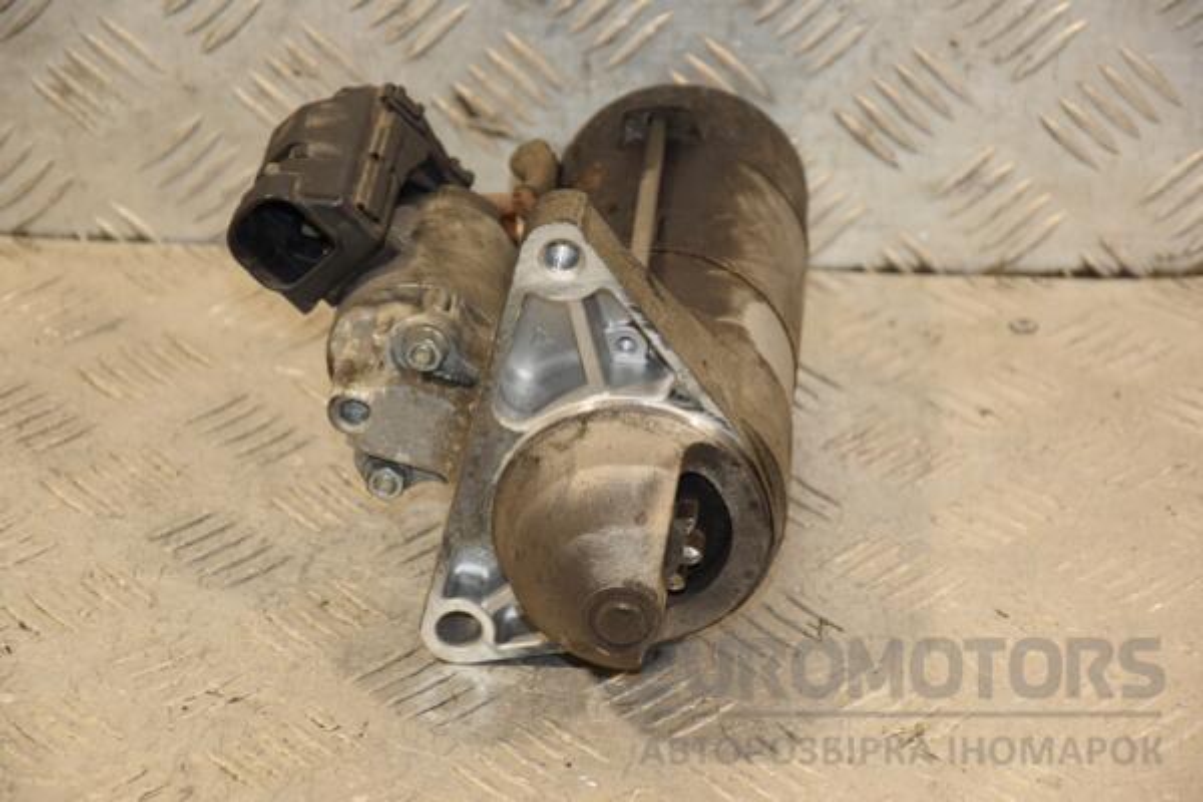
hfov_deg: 16.1
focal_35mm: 128
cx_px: 602
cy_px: 401
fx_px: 4260
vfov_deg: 10.8
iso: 800
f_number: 5.6
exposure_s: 1/125
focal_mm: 85
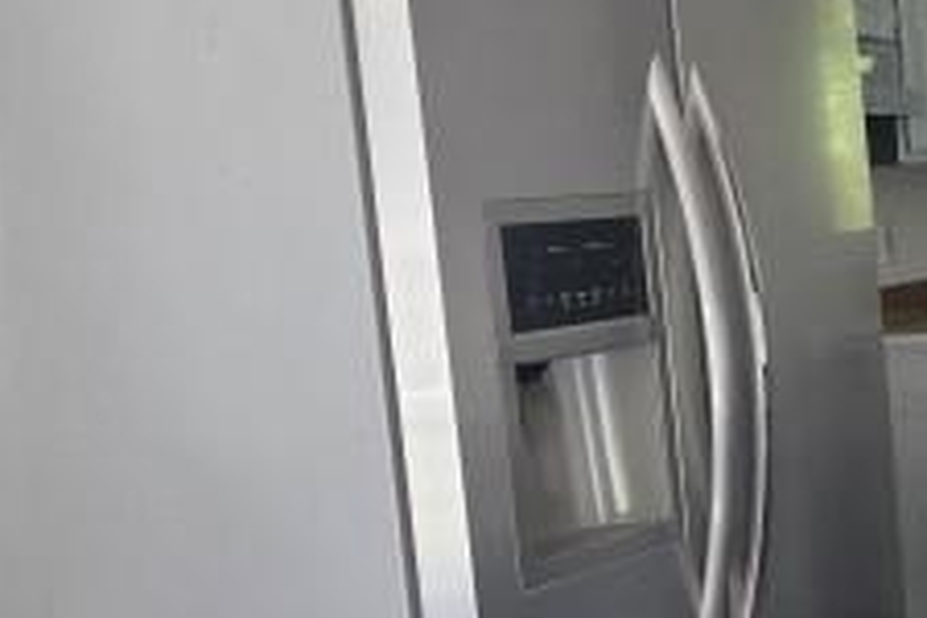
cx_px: 1273
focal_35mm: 68
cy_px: 358
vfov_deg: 20.0
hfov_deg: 24.8
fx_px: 1751
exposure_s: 1/120
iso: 200
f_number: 1.7
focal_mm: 6.3
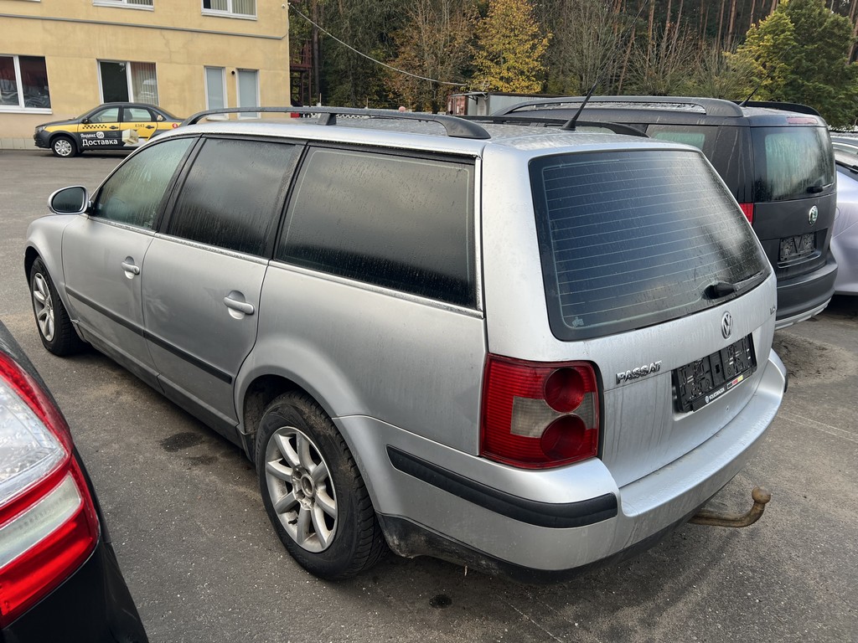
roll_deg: -2.2
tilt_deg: -16.9
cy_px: 322
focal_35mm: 26
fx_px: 644
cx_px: 429
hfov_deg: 67.3
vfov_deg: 53.1
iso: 32
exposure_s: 1/145
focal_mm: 5.7
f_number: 1.5
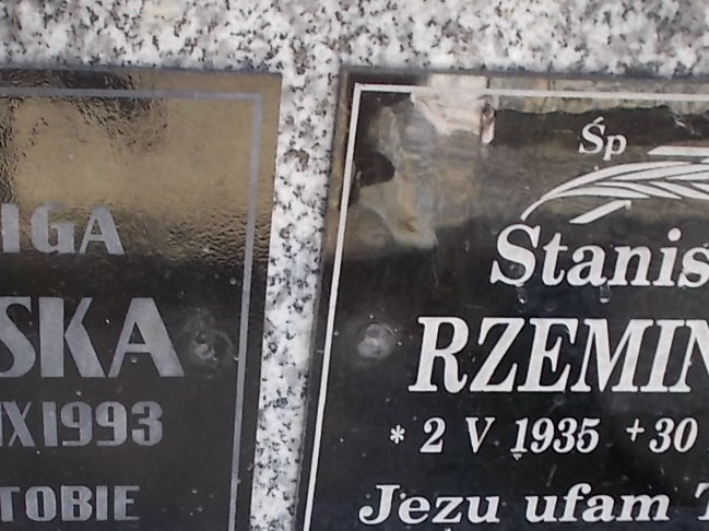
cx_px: 235
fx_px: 1515
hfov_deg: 26.2
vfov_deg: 19.7
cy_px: 425
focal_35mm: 74
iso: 80
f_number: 3.4
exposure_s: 1/60
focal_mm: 5.3
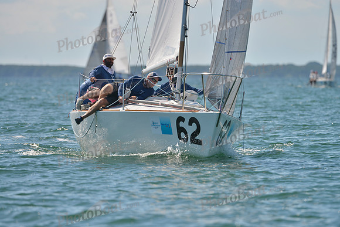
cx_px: 170
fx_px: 3778
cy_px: 114
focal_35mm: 400
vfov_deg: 3.4
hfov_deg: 5.2
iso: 200
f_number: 6.3
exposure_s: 1/1250
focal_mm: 400
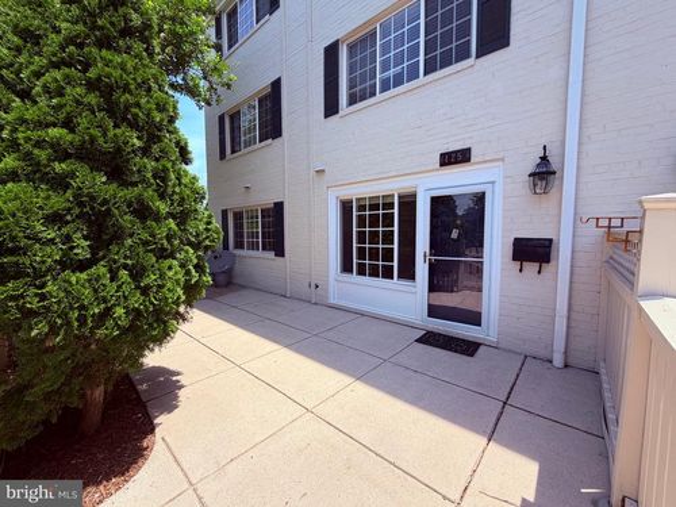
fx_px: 273
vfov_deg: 85.7
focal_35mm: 14
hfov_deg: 102.1
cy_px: 254
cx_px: 338
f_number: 2.2
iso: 40
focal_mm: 2.22
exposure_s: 1/770
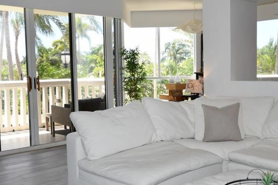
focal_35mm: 45
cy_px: 97
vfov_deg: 29.9
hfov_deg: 43.5
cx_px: 159
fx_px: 347
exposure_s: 1/250
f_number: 2.8
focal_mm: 16
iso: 110
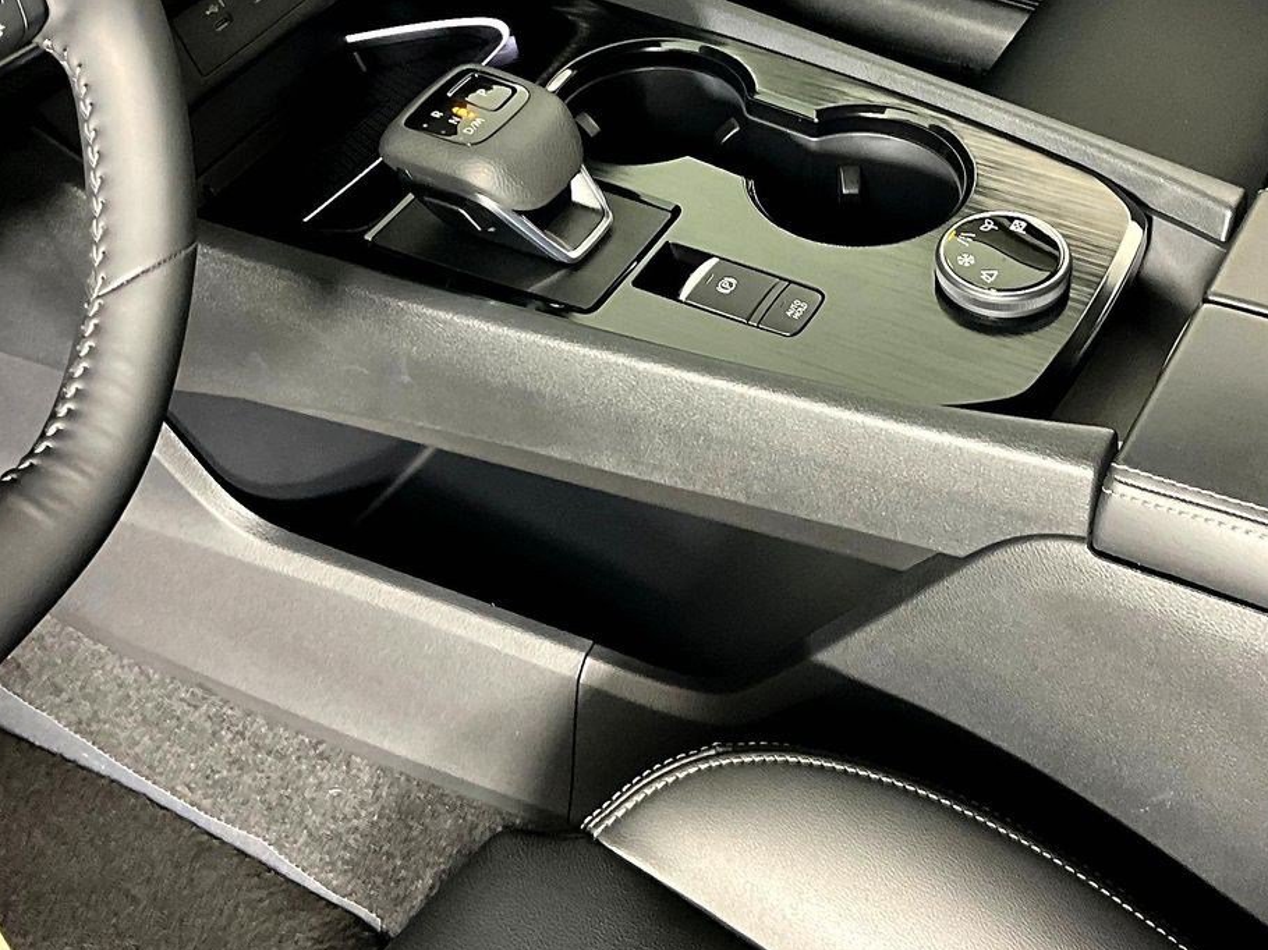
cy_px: 164
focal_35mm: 51
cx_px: 769
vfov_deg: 27.9
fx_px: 1868
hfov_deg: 37.3
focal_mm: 3
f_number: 1.8
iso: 320
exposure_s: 1/40
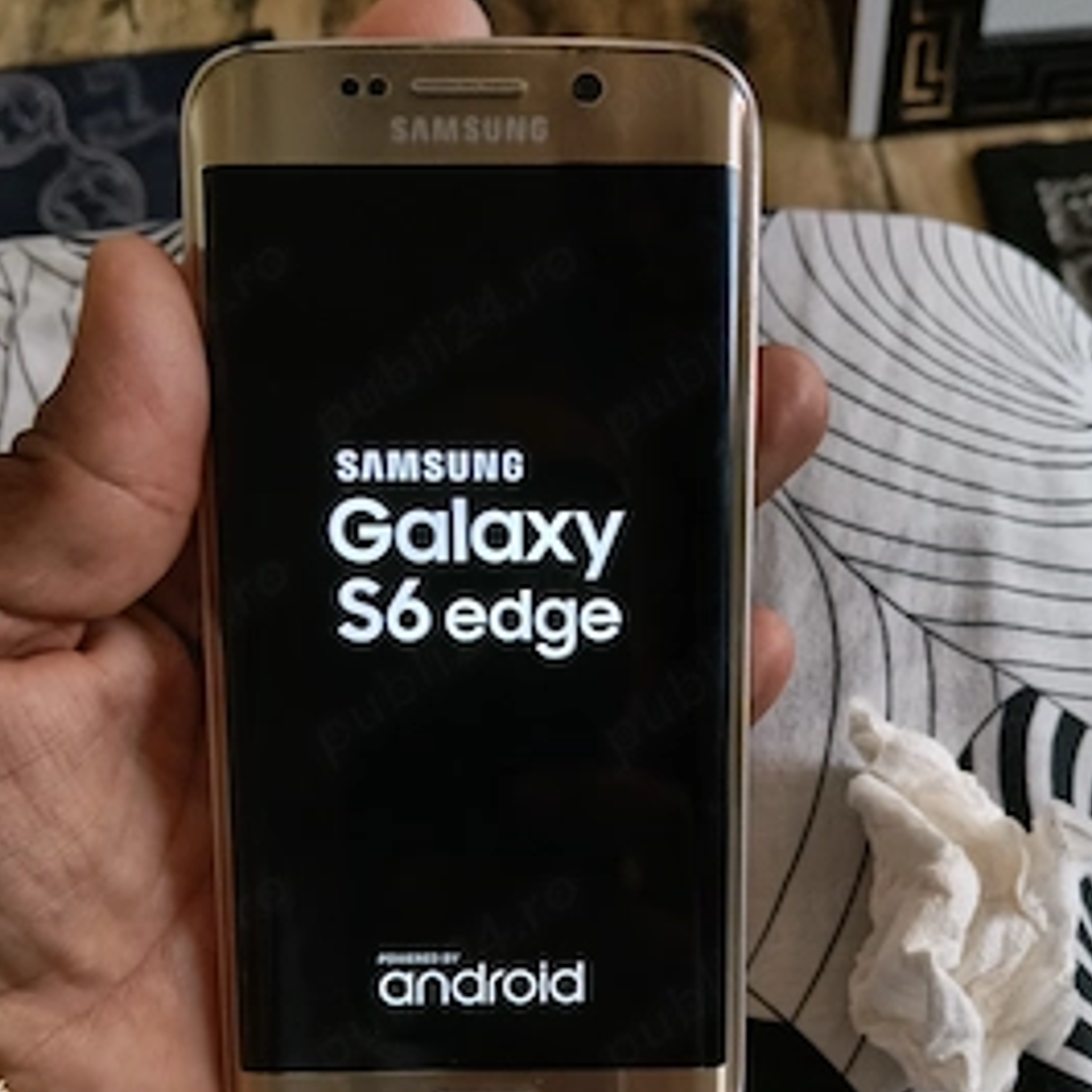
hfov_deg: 46.0
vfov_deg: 45.4
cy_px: 725
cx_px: 589
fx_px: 1285
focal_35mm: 36
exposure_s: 1/25
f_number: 1.8
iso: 1000
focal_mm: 3.98
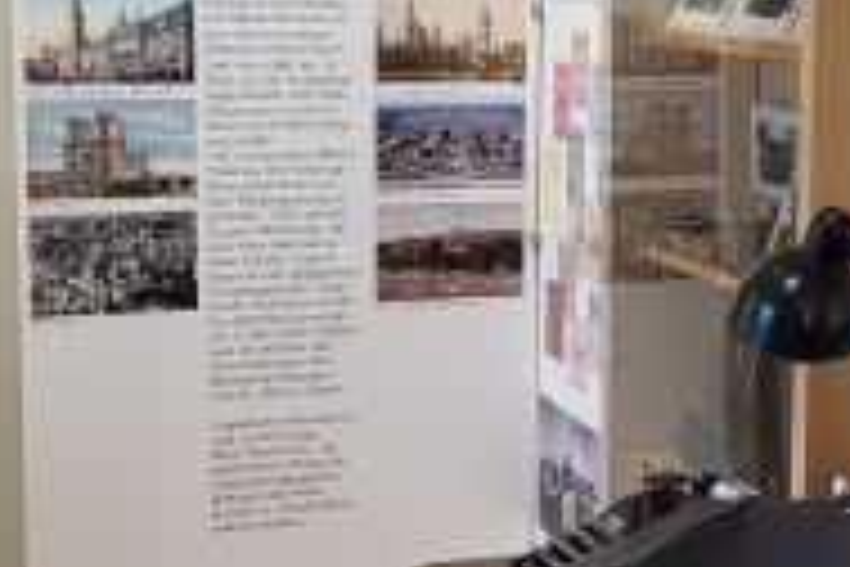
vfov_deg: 15.9
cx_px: 612
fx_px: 2030
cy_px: 212
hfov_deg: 23.5
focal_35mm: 86
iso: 125
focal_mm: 5.4
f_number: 1.8
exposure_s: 1/100
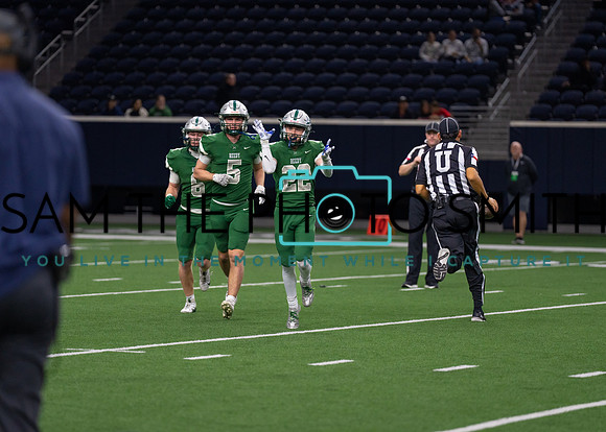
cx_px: 303
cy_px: 216
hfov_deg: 10.7
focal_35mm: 189
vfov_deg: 7.6
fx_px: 3245
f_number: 2.8
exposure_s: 1/1000
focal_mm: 180
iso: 1600
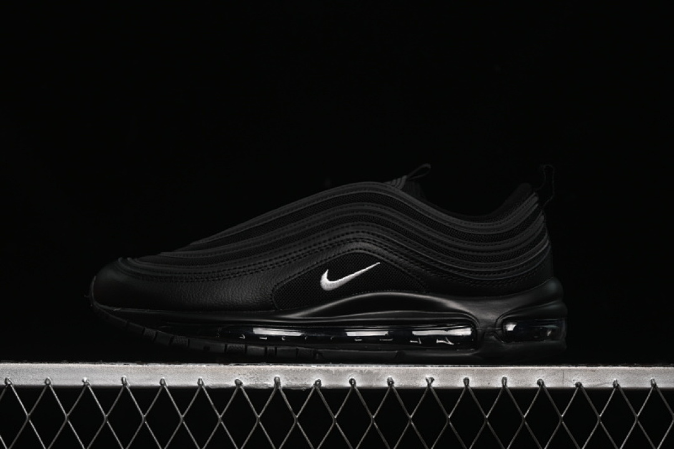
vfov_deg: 18.2
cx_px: 337
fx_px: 1404
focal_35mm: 75
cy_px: 224
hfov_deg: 27.0
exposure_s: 1/50
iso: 160
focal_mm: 50
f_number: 6.3
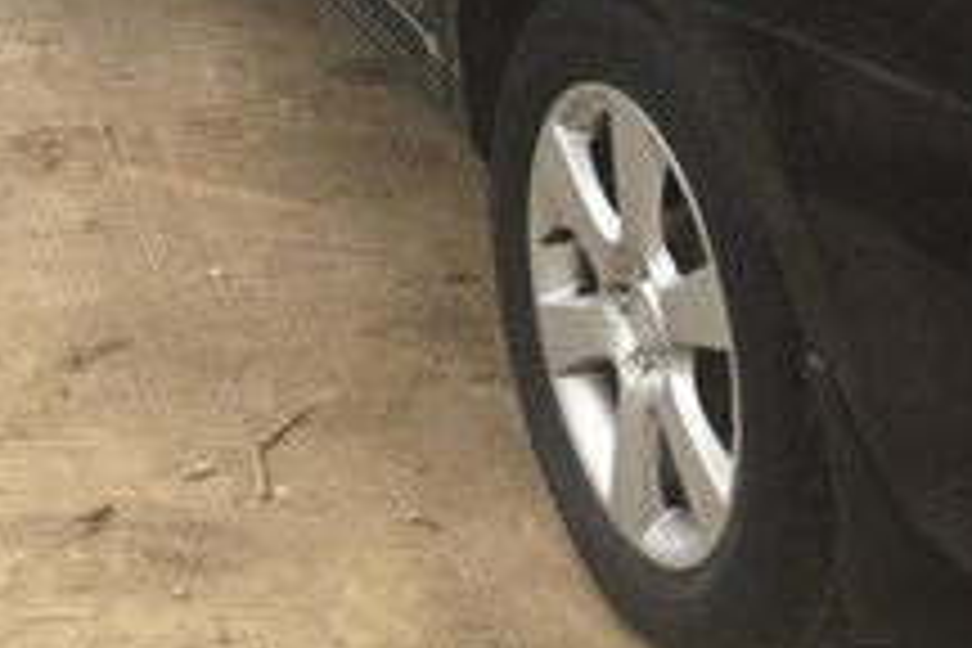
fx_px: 2484
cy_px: -128
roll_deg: -1.2
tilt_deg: -16.5
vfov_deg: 14.4
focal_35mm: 92
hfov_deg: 21.8
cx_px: 792
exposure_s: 1/100
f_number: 2.2
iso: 40
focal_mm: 4.15
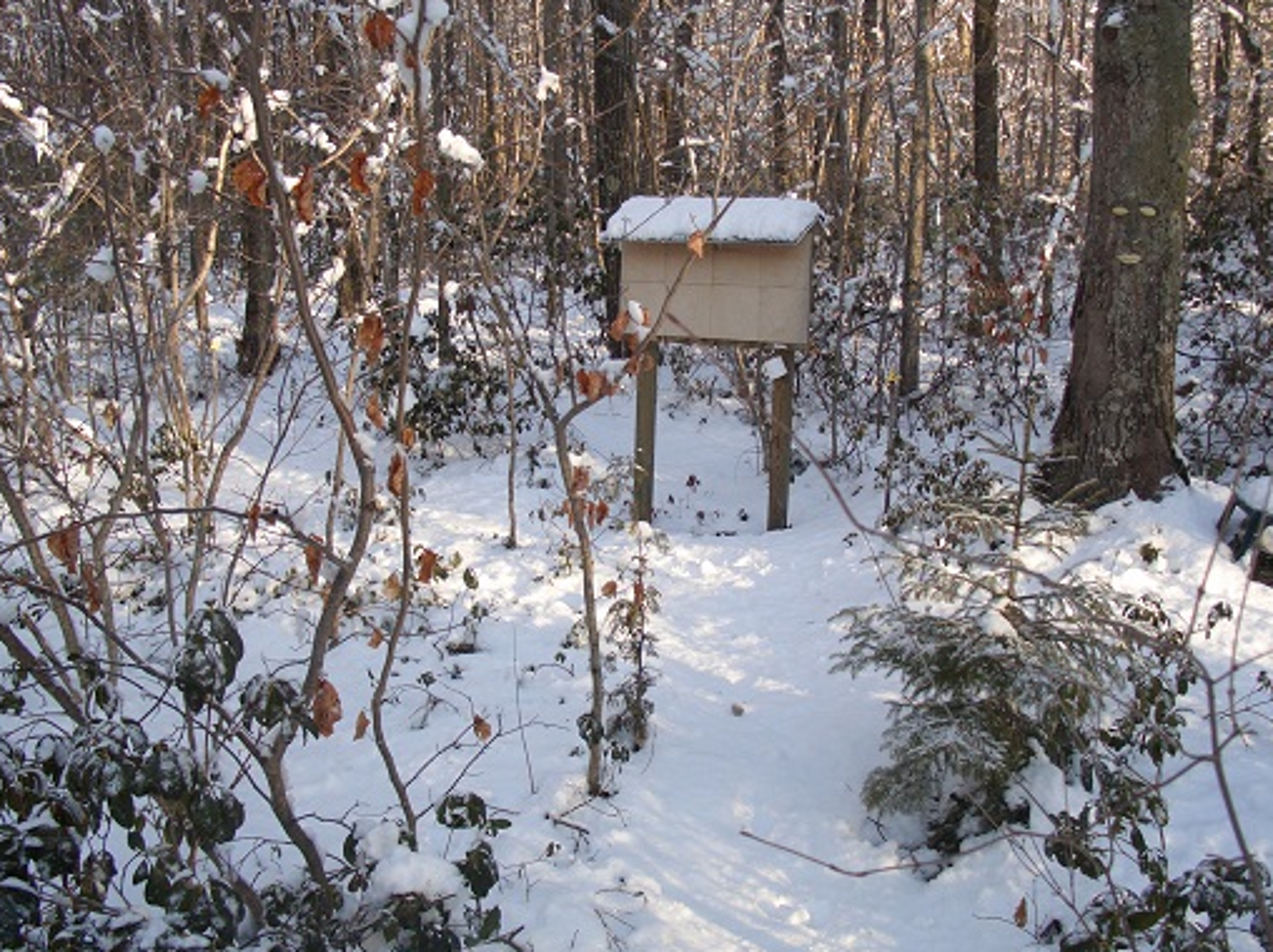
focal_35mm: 36
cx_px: 626
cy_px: 475
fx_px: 1323
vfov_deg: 39.6
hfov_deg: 51.4
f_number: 2.8
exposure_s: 1/400
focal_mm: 7.1
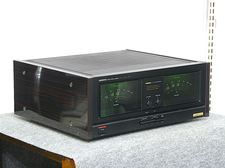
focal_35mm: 106
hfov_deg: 18.5
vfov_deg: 14.0
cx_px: 112
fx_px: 689
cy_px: 84
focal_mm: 19
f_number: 5.6
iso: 200
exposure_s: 1/2
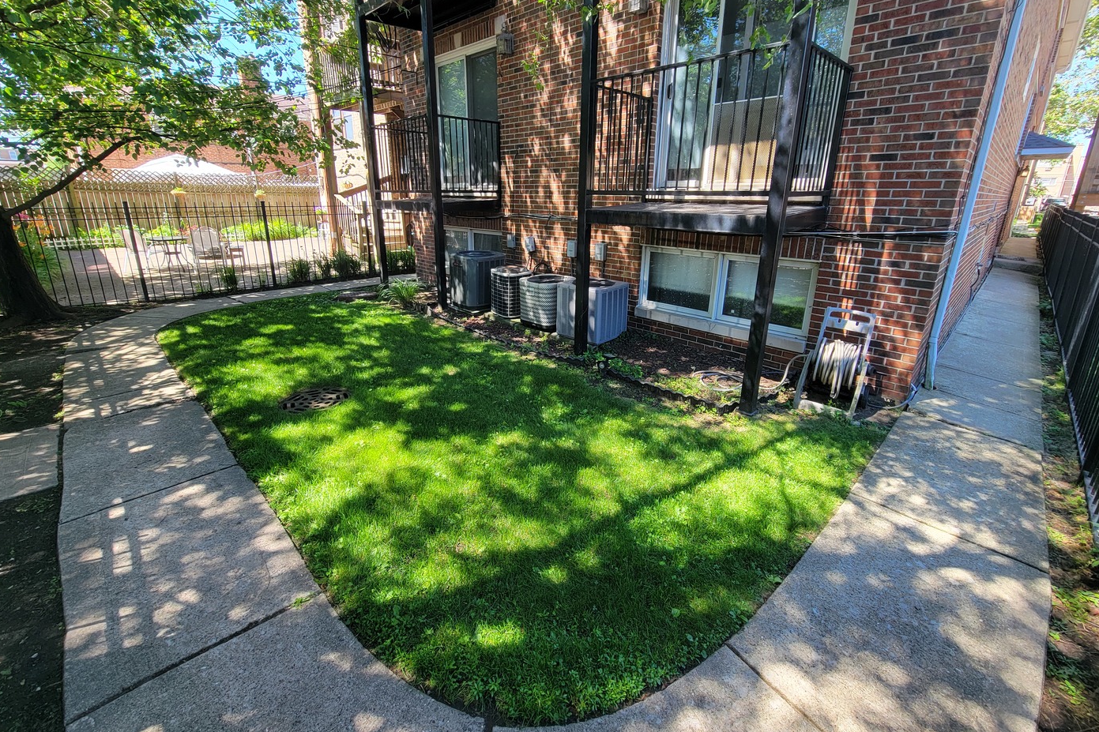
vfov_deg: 81.0
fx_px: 427
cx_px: 546
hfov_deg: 104.3
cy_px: 329
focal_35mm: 14
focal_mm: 2.2
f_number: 2.2
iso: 50
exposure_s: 1/141
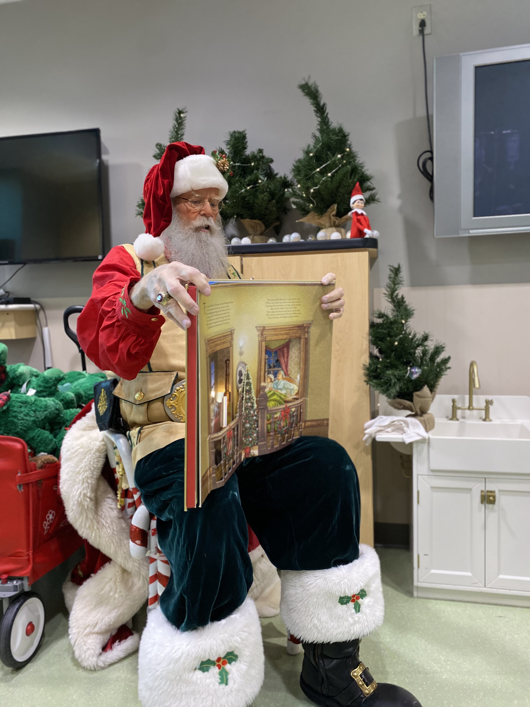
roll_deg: +1.7
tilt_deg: -3.1
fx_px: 531
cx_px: 265
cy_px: 354
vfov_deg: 67.3
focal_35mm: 26
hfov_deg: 53.1
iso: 400
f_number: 1.8
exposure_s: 1/60
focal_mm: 4.25
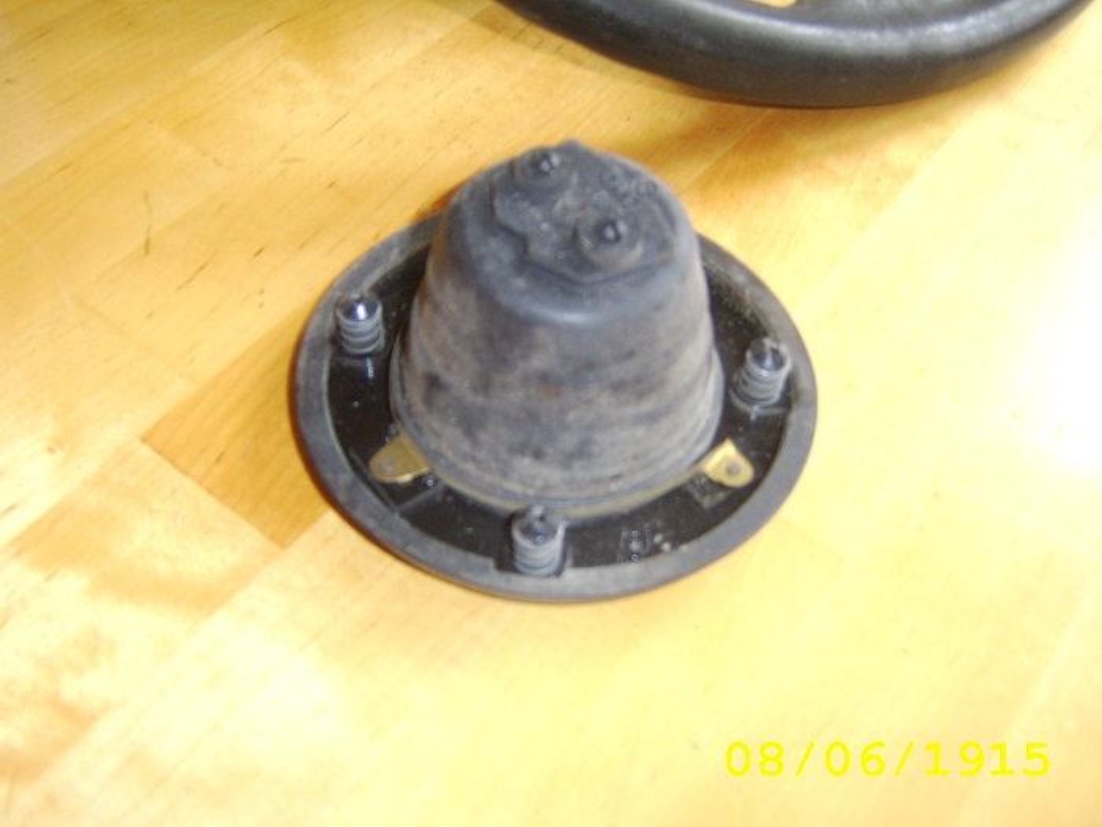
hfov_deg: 58.4
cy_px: 414
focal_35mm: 31
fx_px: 987
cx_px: 551
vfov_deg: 45.4
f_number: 2.7
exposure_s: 1/30
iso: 200
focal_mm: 8.13
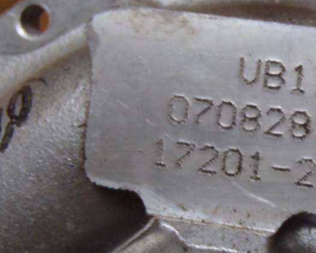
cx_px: 270
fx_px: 823
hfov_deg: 21.4
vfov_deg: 17.5
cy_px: 134
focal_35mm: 88
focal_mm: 6.64
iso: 250
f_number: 4.7
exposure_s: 1/4
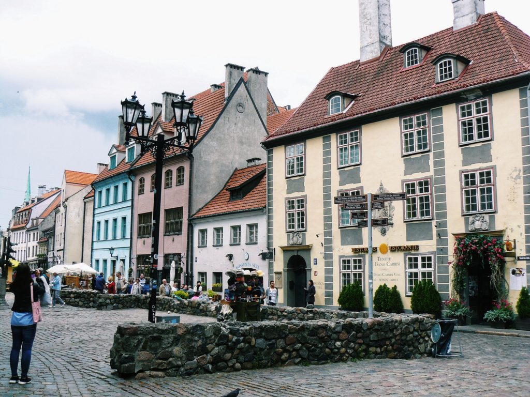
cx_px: 265
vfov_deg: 39.7
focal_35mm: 36
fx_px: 551
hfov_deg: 51.4
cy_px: 198
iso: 100
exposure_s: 1/200
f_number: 5
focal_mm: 6
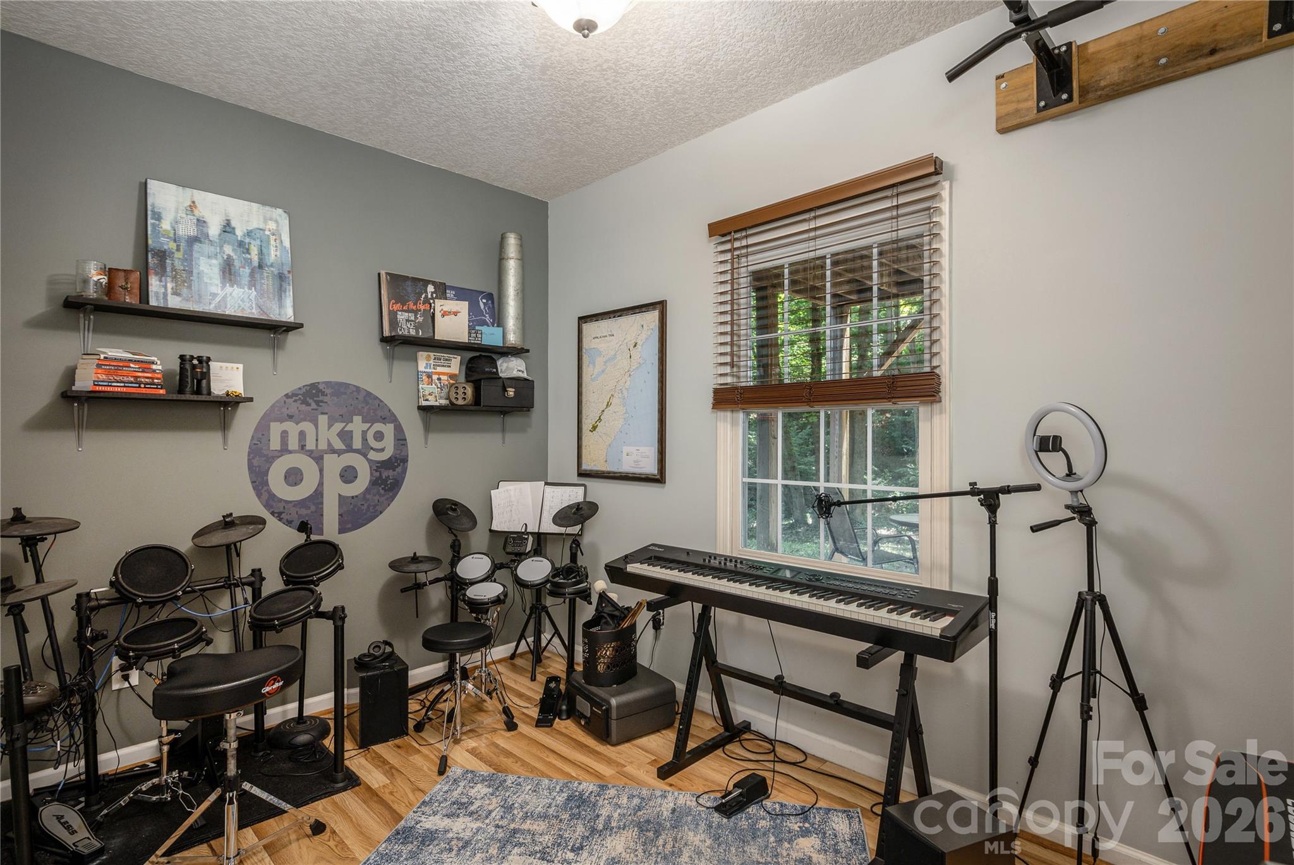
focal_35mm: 18
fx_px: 629
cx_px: 647
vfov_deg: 69.0
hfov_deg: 91.6
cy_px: 432
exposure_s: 1/20
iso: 320
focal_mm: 17.5
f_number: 7.1
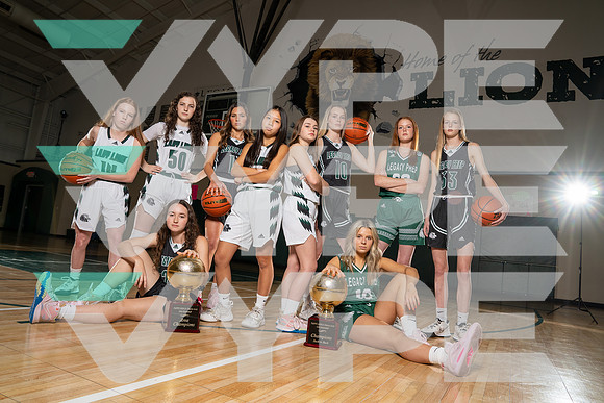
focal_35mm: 24
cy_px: 202
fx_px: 403
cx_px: 302
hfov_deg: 73.7
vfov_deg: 53.2
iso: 320
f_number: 6.3
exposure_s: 1/250
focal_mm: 24
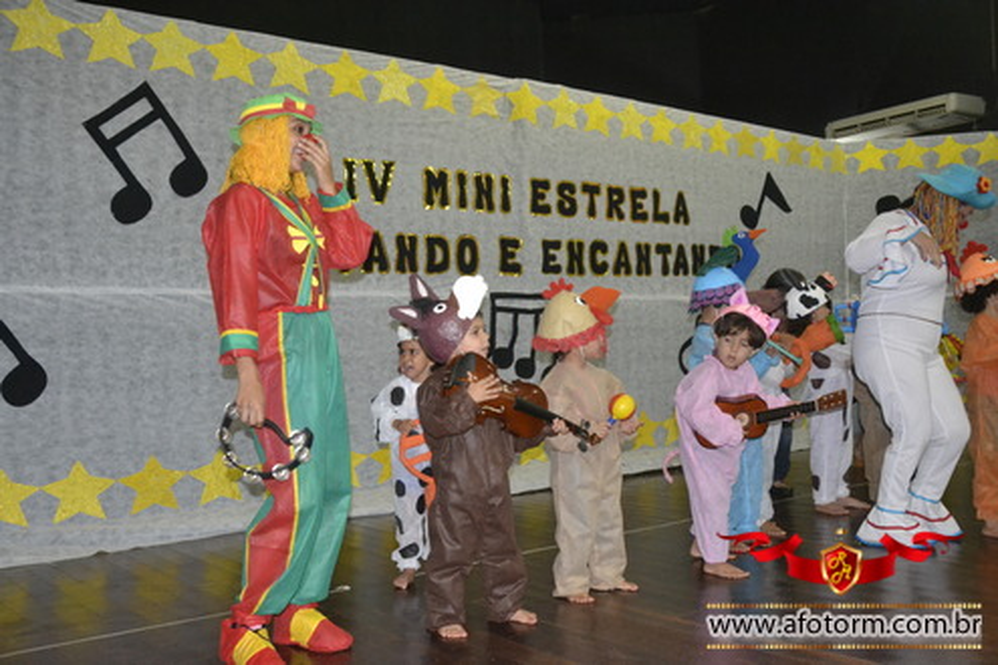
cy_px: 332
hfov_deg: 53.1
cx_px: 499
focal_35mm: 36
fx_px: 998
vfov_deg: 36.9
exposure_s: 1/60
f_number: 3.8
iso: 3200
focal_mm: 24
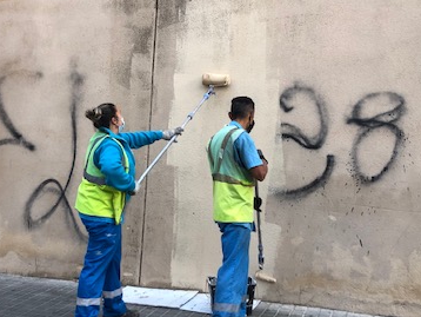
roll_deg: -2.5
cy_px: 131
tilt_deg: +1.8
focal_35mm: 50
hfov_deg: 38.1
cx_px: 182
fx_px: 609
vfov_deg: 29.1
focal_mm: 3.99
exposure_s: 1/100
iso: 40
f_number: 1.8
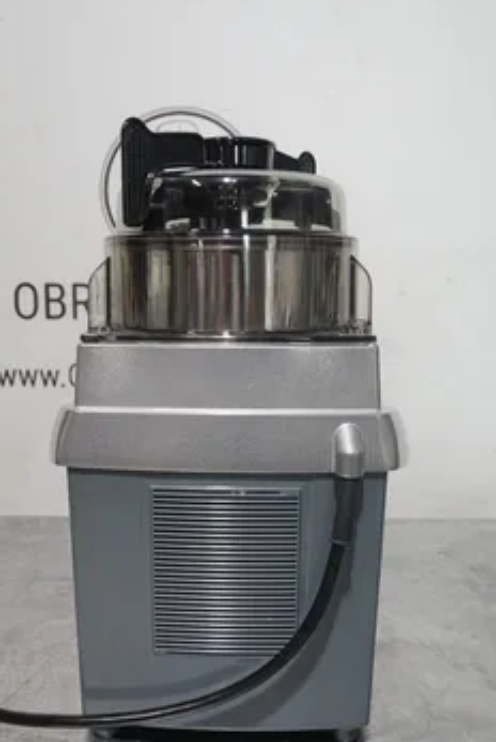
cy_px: 415
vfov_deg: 50.5
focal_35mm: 38
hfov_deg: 35.1
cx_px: 234
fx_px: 784
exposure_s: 1/40
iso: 640
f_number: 3.5
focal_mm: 12.25
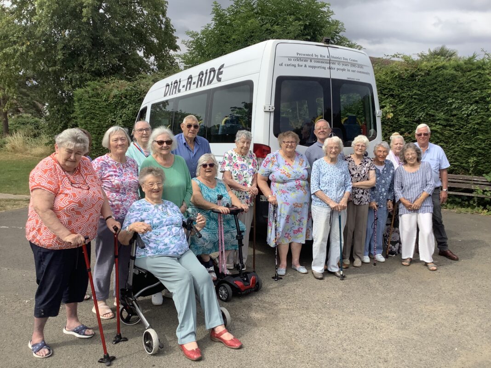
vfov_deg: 45.4
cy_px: 184
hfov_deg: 58.4
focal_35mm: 31
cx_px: 246
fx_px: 440
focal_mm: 3.3
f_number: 2.4
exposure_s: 1/1481
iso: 25
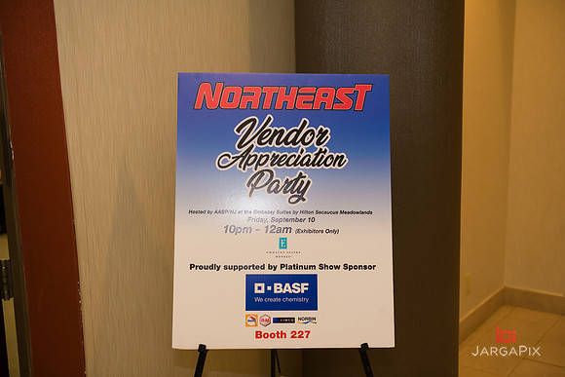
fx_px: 628
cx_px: 282
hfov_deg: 48.4
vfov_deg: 33.4
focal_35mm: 40
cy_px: 188
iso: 1000
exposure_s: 1/125
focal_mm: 40
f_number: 3.2
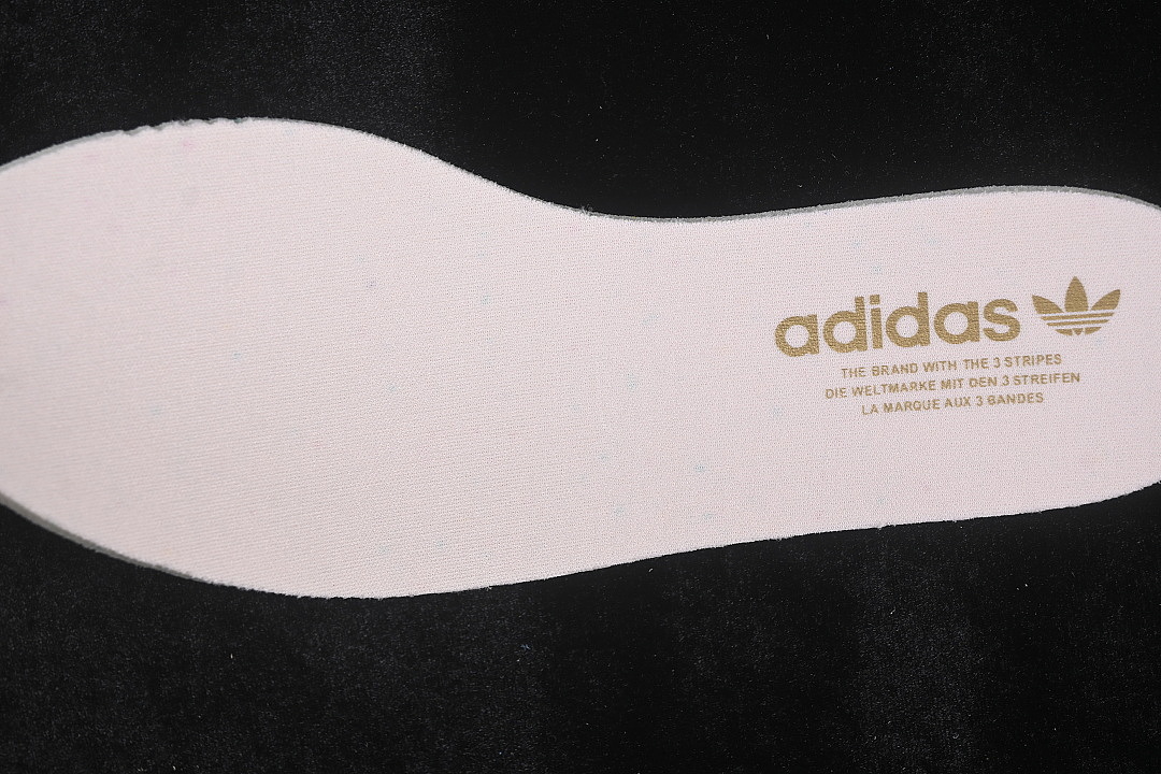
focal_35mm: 75
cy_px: 387
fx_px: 2419
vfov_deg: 18.2
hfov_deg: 27.0
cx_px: 580
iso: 160
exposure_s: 1/80
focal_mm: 50
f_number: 7.1
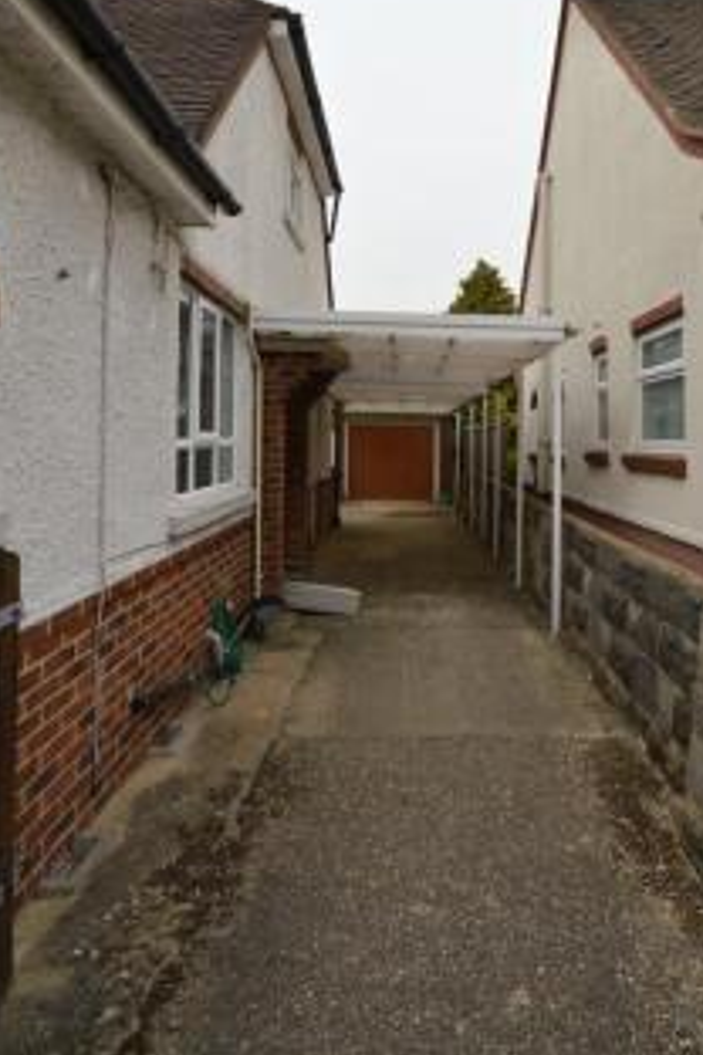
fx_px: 615
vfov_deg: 80.2
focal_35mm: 21
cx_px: 404
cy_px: 418
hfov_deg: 59.2
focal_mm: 10
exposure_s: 1/160
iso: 100
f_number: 6.3
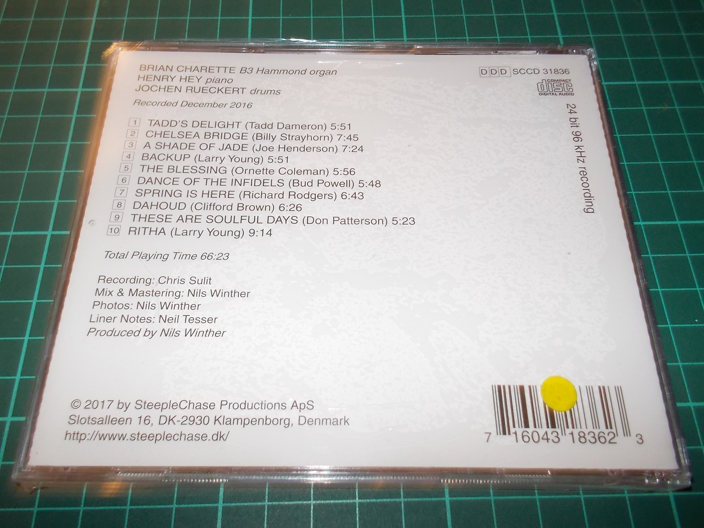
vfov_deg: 48.2
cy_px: 264
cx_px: 352
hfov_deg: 61.7
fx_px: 590
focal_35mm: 29
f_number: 3.3
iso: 200
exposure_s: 1/30
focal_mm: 4.1
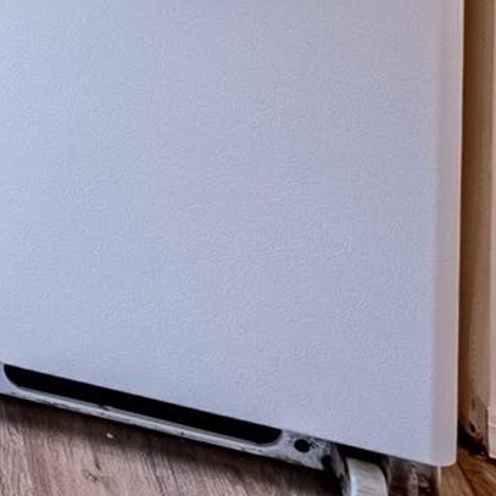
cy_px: -778
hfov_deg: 8.3
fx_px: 1962
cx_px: -1442
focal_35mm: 121
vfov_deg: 11.4
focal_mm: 16
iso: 400
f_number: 8
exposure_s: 1/400
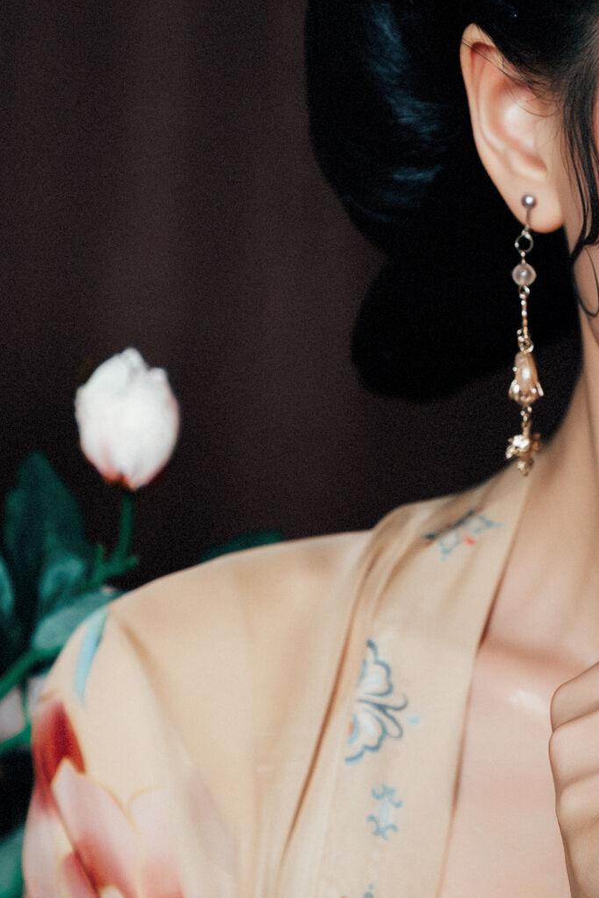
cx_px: 498
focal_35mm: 184
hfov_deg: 7.5
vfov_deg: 11.2
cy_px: 351
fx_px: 4590
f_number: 6.3
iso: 100
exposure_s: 1/160
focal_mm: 105
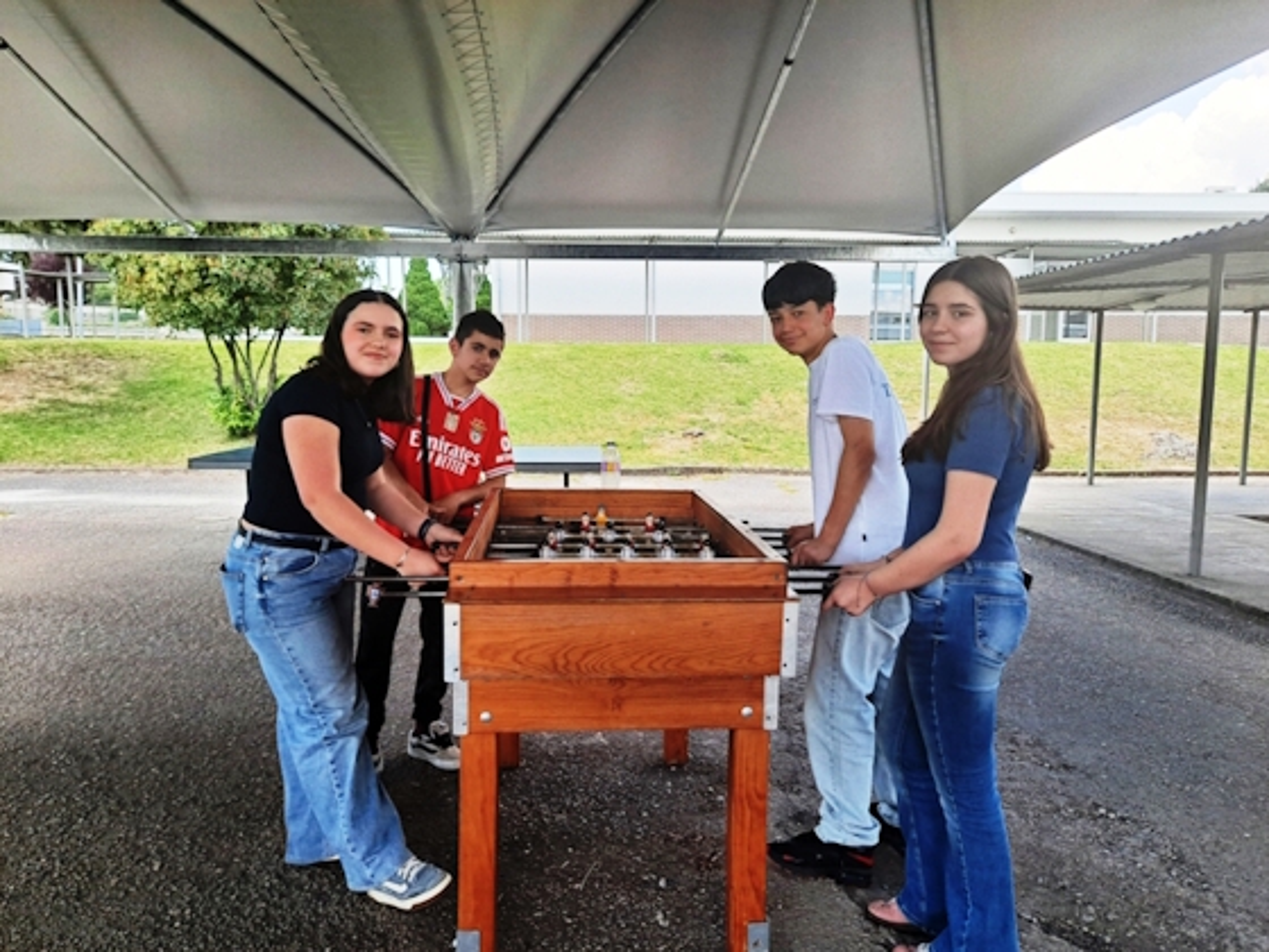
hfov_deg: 69.4
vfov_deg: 54.9
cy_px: 476
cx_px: 634
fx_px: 916
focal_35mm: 25
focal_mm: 4.6
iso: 32
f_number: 2
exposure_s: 1/231
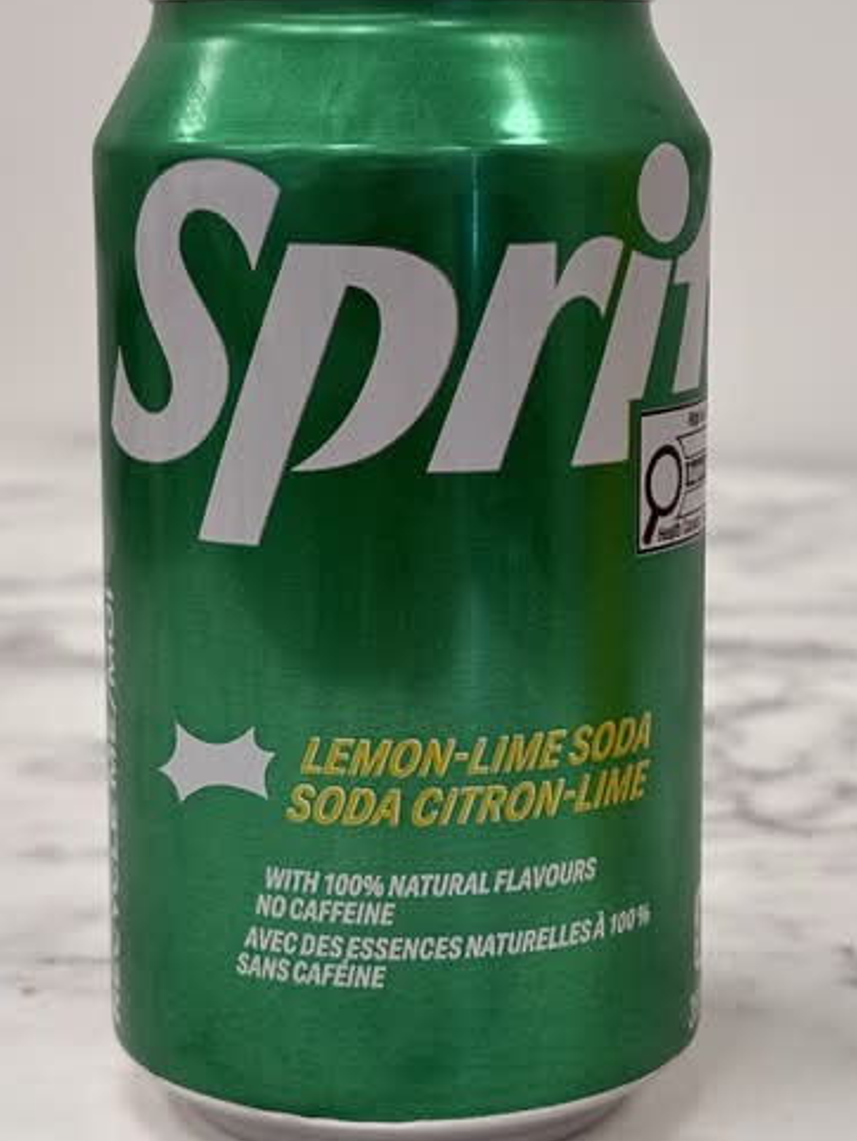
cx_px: 459
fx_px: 2605
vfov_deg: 24.7
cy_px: 513
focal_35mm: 79
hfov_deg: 18.7
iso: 32
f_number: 1.6
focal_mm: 5.96
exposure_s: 1/120
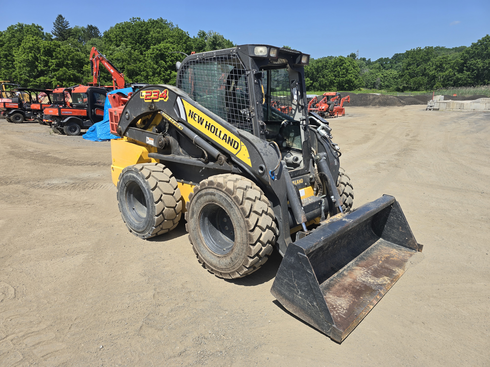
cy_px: 184
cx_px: 245
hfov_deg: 73.9
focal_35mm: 23
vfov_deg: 58.9
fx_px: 326
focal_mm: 6.3
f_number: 1.7
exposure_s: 1/796
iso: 12
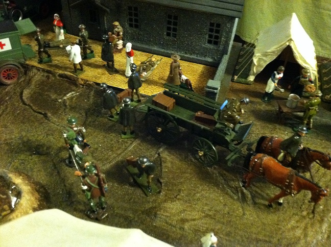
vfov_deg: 40.6
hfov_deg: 52.7
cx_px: 166
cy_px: 124
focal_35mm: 35
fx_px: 334
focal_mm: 3.85
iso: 1000
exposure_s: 1/15
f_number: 2.8
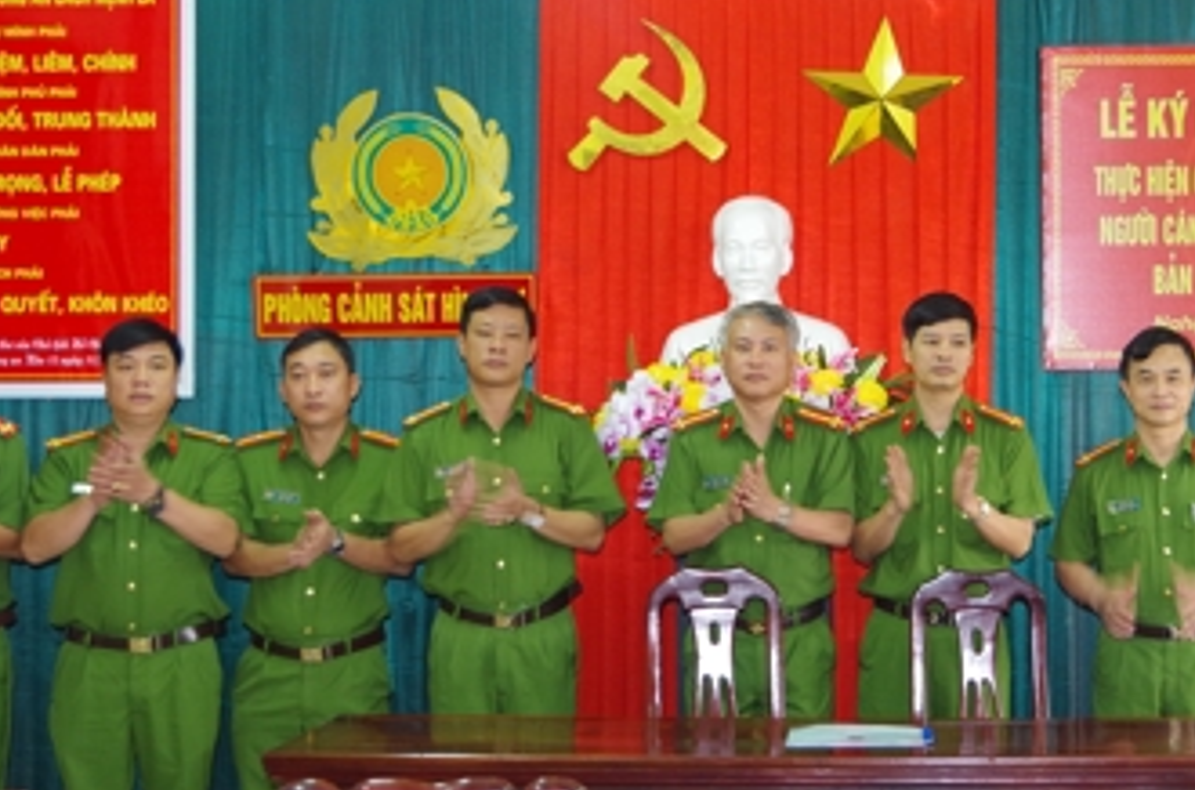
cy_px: 362
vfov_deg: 19.1
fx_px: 2350
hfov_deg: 28.0
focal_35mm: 71
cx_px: 927
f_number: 4
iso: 400
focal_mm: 24
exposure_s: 1/25
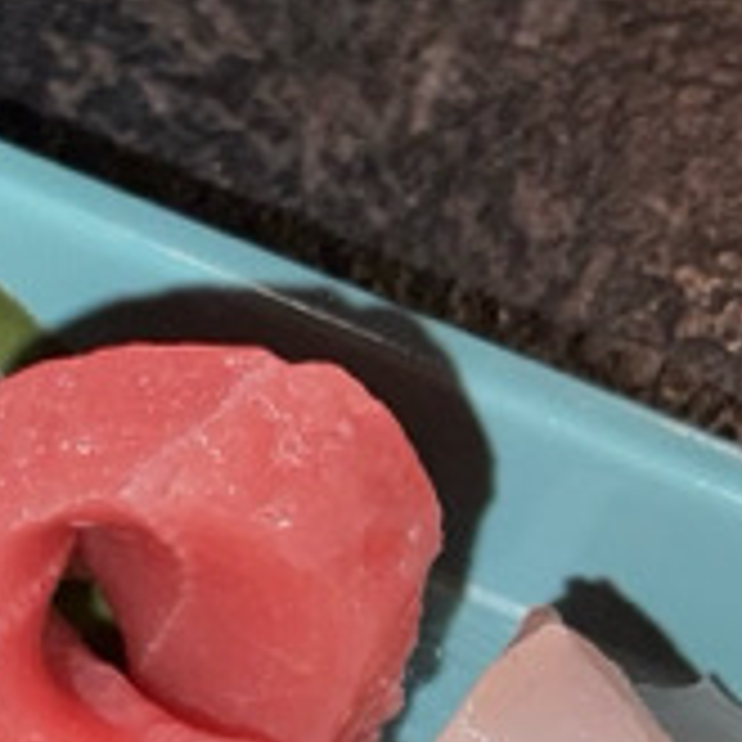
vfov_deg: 13.3
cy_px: 1124
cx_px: -319
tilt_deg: -58.5
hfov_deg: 13.4
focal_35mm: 124
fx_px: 3007
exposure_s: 1/139
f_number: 1.8
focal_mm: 3
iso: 16
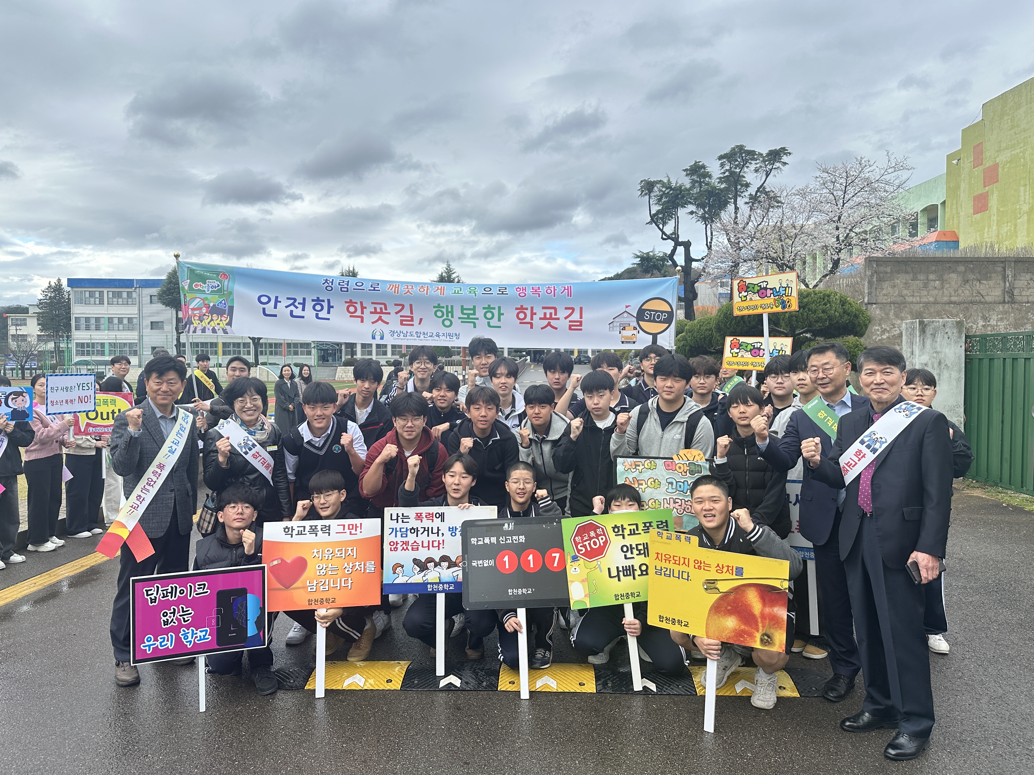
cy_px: 388
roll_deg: -0.7
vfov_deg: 56.8
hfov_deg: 71.6
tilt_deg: -1.7
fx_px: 717
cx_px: 517
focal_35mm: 24
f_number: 1.78
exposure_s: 1/1321
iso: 80
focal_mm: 6.86
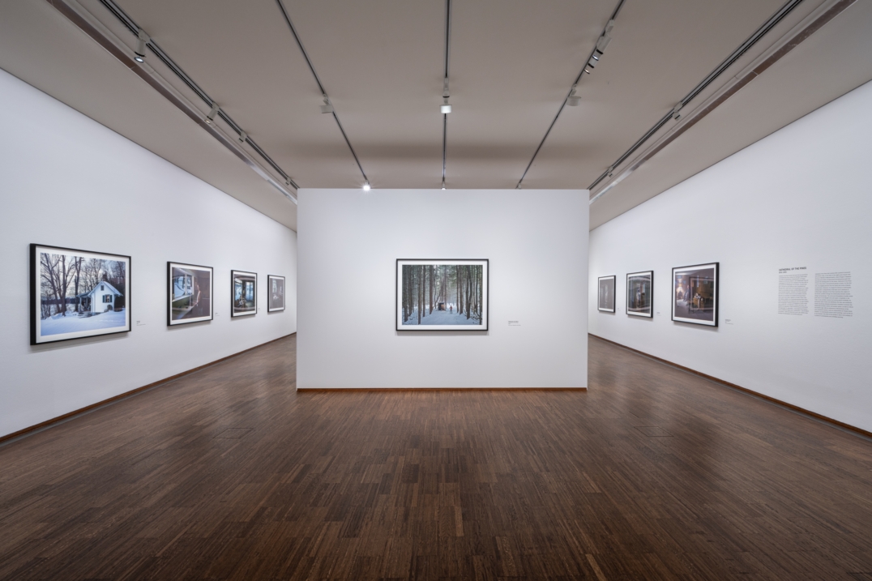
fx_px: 363
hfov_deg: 100.4
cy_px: 290
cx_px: 436
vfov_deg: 77.3
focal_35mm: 15
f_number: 16
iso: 100
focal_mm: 15
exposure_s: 2
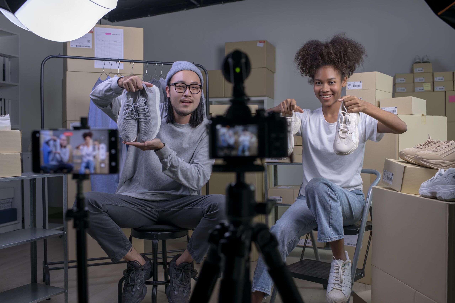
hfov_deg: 54.4
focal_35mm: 35
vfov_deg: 37.9
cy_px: 152
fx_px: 442
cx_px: 228
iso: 200
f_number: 5
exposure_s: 1/80
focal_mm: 35
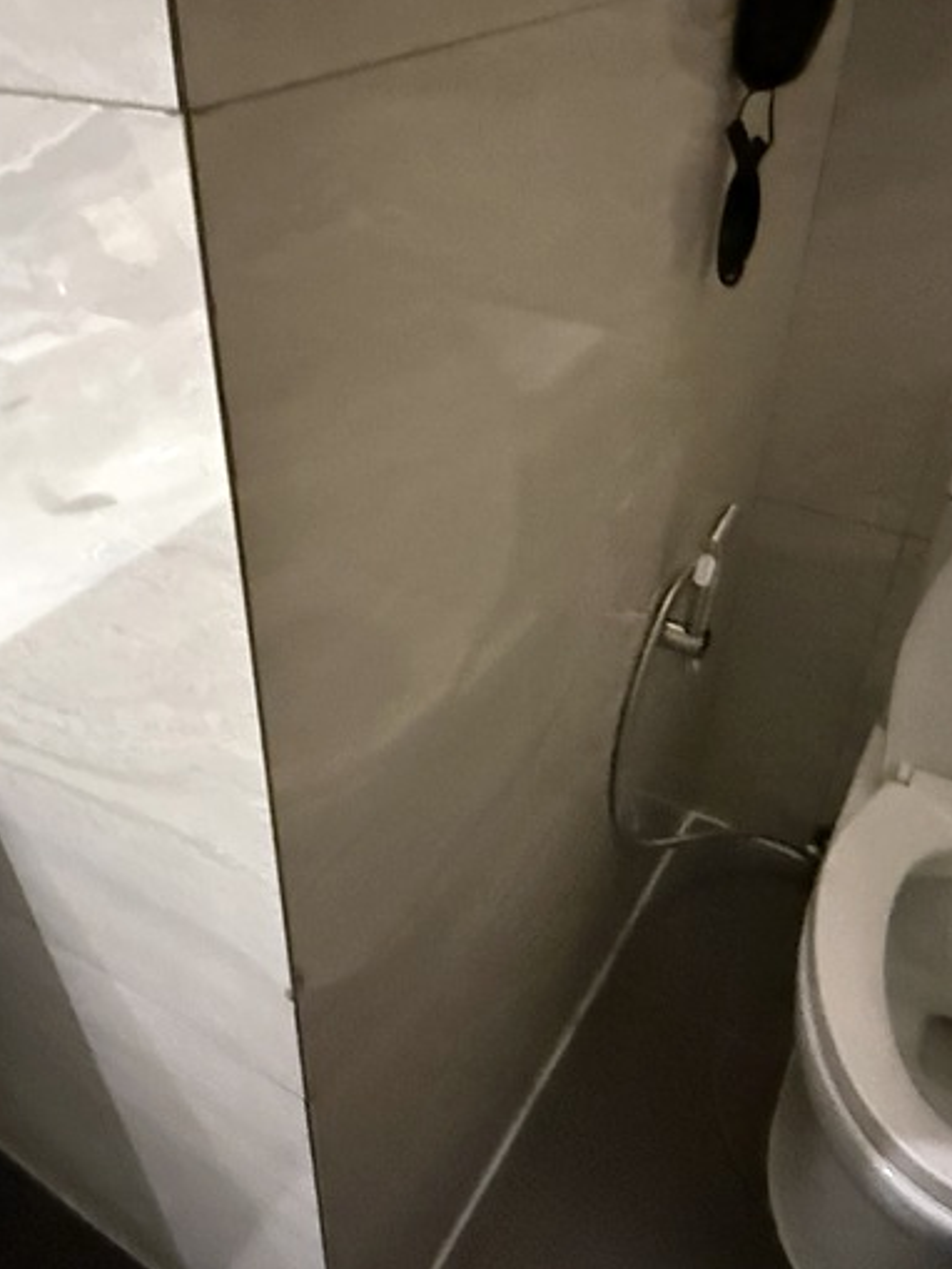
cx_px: 606
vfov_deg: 76.4
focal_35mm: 22
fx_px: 806
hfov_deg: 60.2
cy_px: 616
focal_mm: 2.22
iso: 1600
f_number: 2.2
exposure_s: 1/40
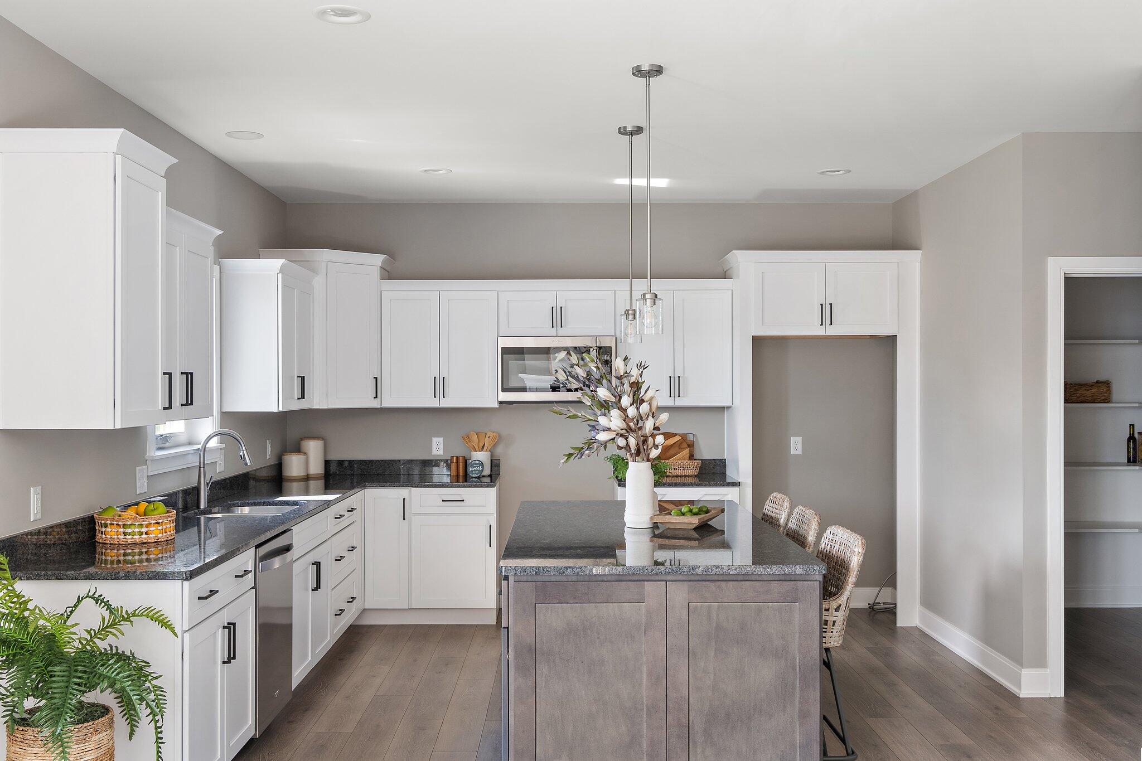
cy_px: 380
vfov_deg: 36.9
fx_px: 1142
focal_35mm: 36
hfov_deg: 53.1
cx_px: 571
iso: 125
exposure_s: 1/2
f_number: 9
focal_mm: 24
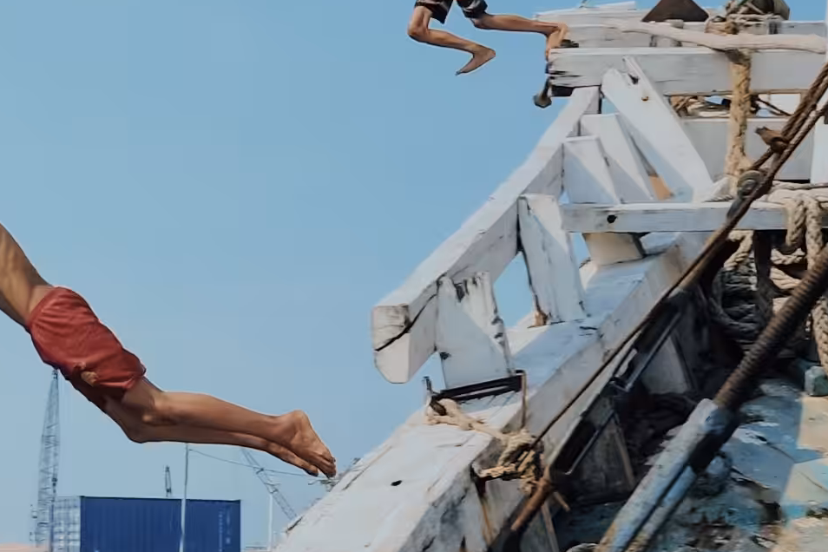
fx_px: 1771
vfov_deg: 17.5
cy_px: 478
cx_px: -25
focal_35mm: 77
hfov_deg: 24.9
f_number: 10
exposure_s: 1/350
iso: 250
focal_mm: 10
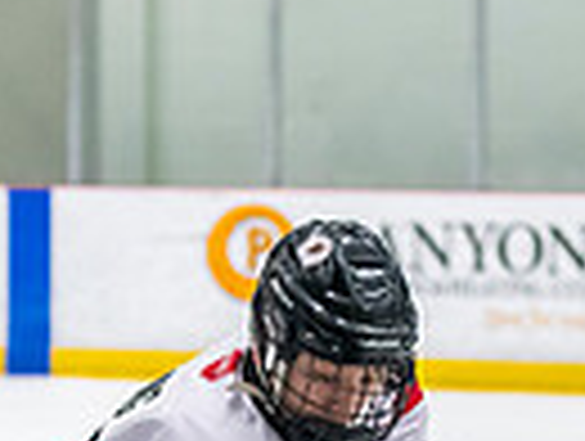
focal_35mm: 327
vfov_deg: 4.5
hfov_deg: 6.0
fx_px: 5536
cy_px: 767
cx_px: 270
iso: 3200
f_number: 3.2
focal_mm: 70
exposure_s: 1/640
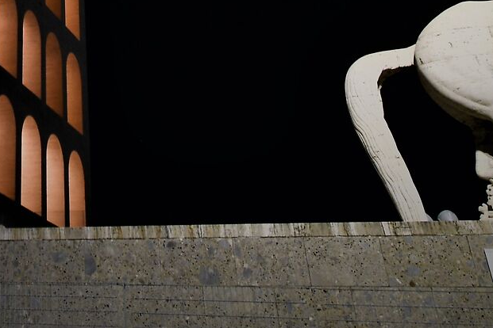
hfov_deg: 31.2
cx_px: -29
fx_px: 794
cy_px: -276
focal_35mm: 58
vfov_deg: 18.1
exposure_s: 3
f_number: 8
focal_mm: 10
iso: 100
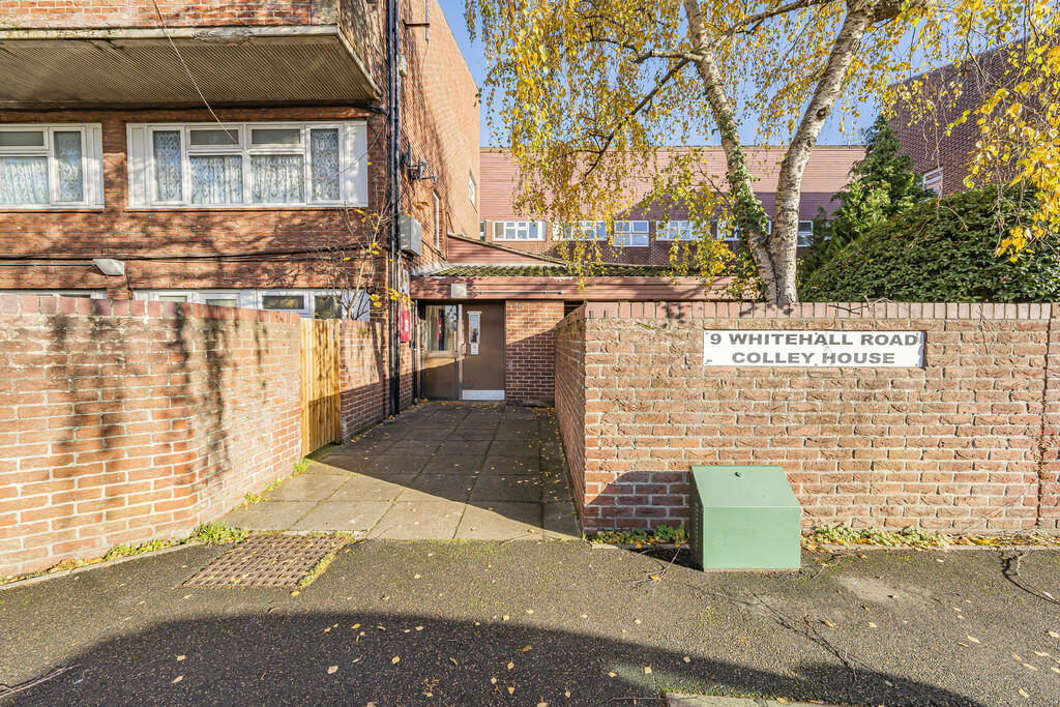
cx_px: 530
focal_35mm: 13
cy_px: 354
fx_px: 383
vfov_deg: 85.4
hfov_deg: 108.3
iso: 320
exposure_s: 1/250
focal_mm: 13
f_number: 9
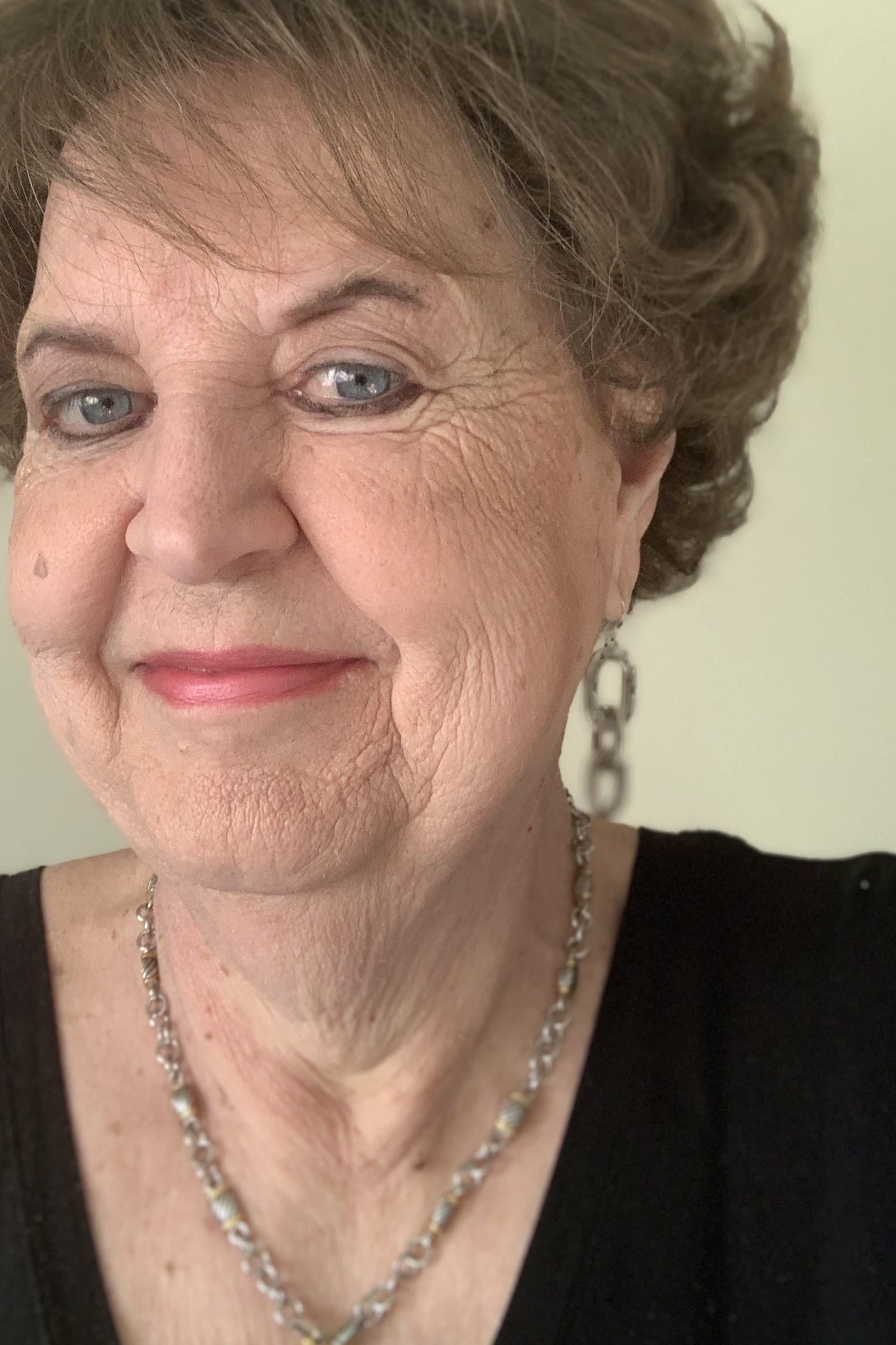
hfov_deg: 30.2
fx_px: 1643
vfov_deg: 44.3
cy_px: 545
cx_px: 285
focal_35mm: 44
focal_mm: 2.87
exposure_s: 1/60
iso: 80
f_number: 2.2
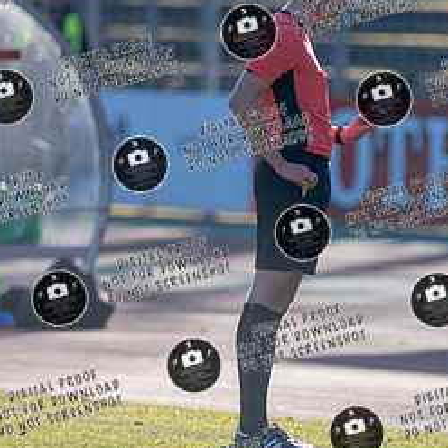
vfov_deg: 1.8
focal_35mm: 962
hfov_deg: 1.8
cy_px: 192
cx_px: 439
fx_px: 14086
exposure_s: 1/1600
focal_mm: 300
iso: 250
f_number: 3.2
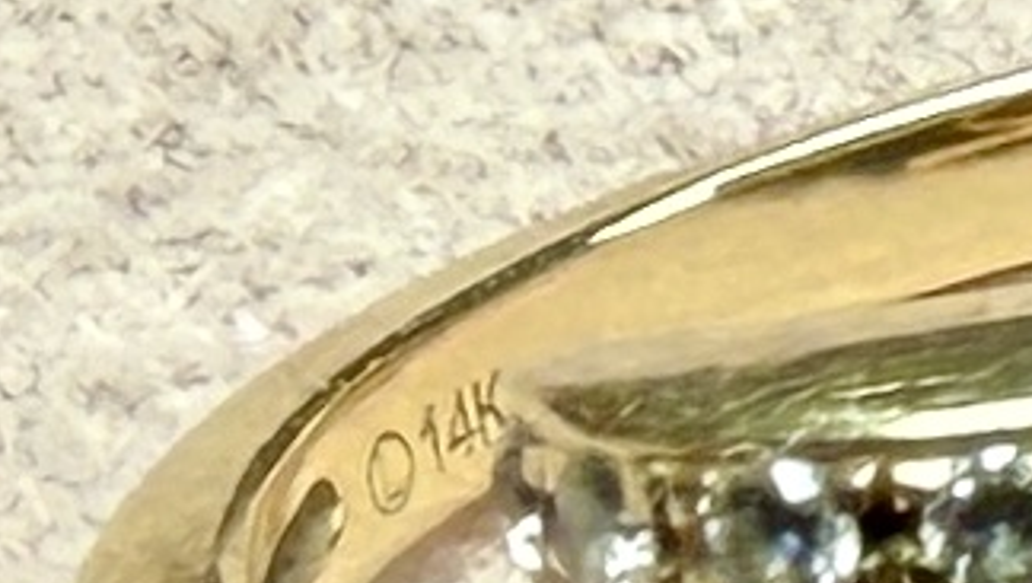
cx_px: 1026
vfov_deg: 13.2
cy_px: 360
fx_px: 2520
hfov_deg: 22.3
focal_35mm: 92
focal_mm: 2.22
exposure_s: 1/484
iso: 40
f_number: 2.2
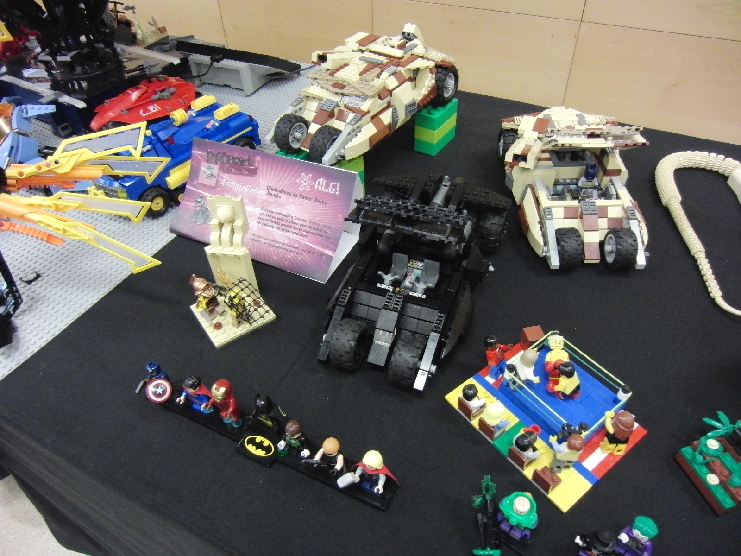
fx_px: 514
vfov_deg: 56.8
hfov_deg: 71.6
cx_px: 370
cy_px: 278
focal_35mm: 24
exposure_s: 1/25
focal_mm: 4.3
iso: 800
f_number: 3.2
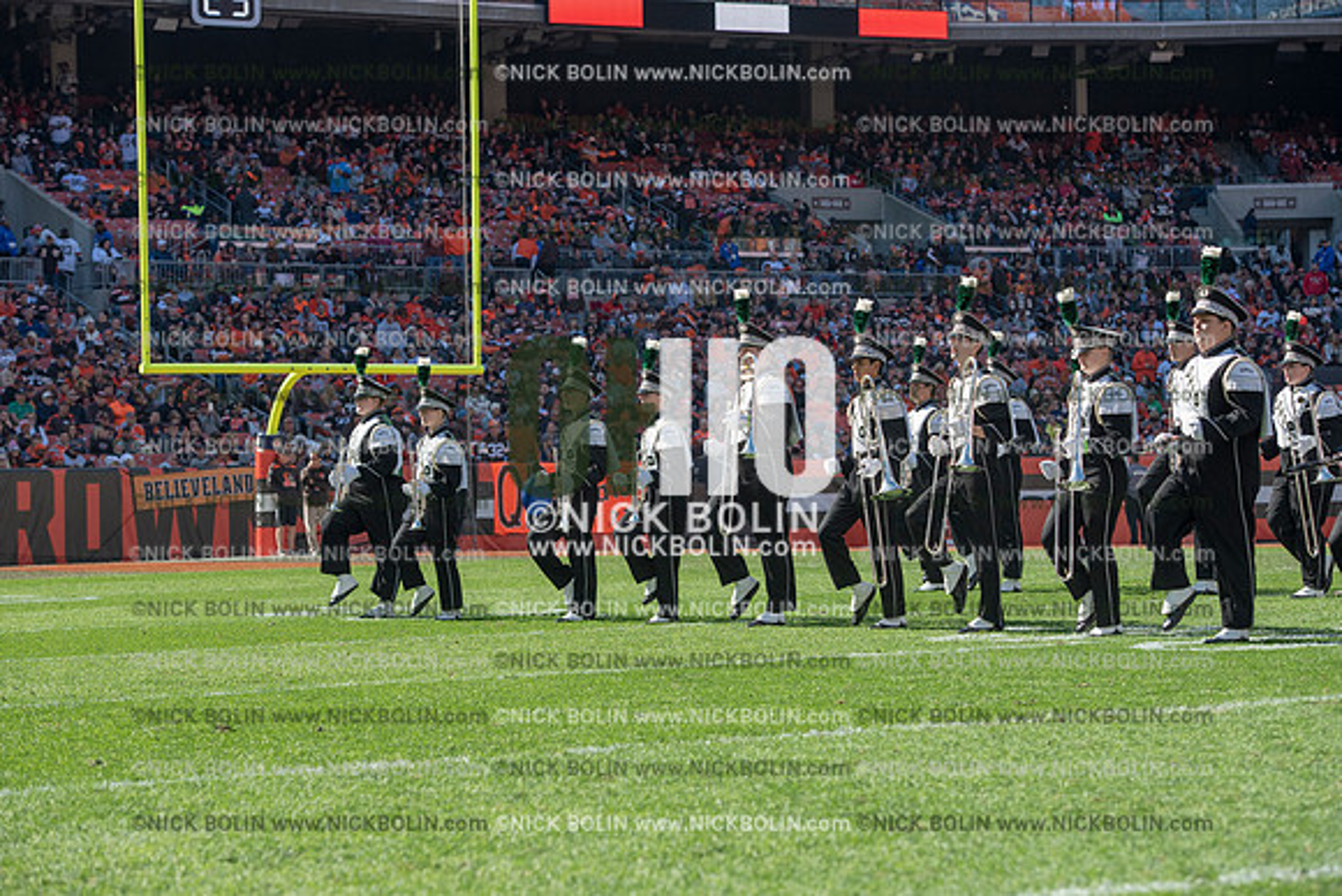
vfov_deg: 14.0
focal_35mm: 98
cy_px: 448
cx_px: 671
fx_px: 3654
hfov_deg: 20.8
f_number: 5
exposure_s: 1/2000
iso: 400
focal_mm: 98
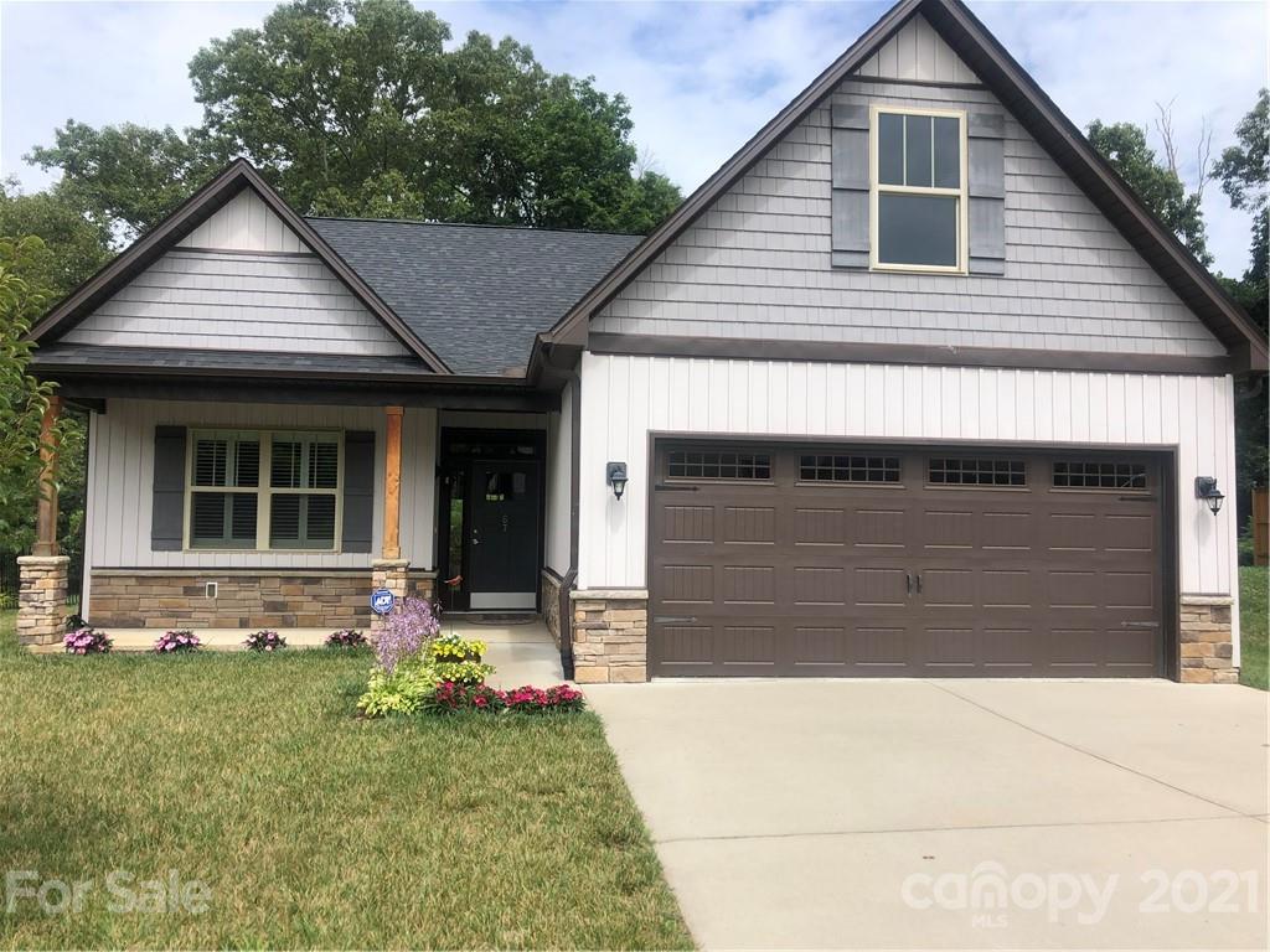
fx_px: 1027
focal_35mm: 28
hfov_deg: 63.4
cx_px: 635
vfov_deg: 49.7
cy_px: 476
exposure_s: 1/1845
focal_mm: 3.99
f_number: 1.8
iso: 20
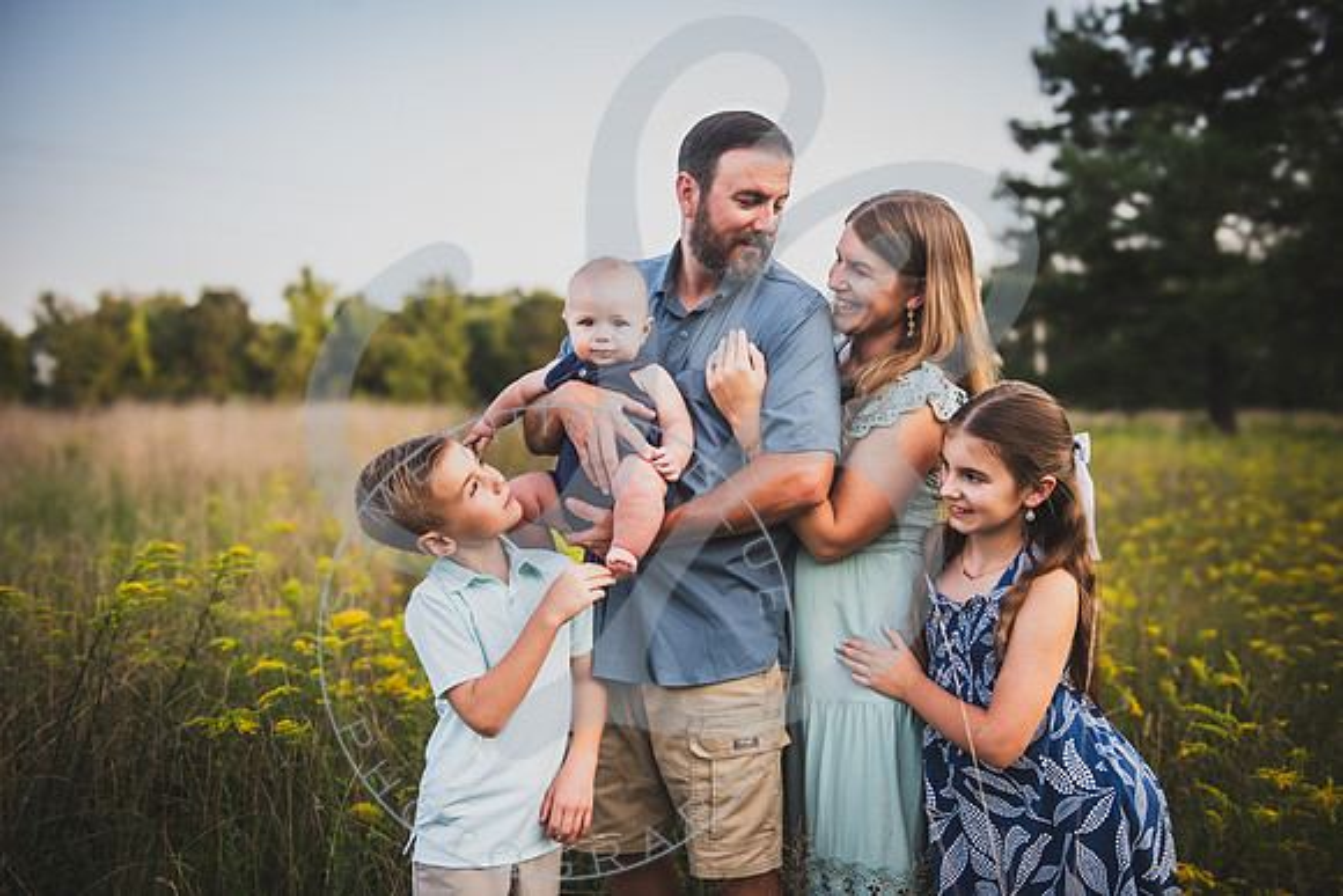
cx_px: 672
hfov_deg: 55.8
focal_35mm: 34
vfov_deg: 38.9
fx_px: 1269
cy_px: 448
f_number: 2.8
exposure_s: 1/320
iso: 250
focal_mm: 34
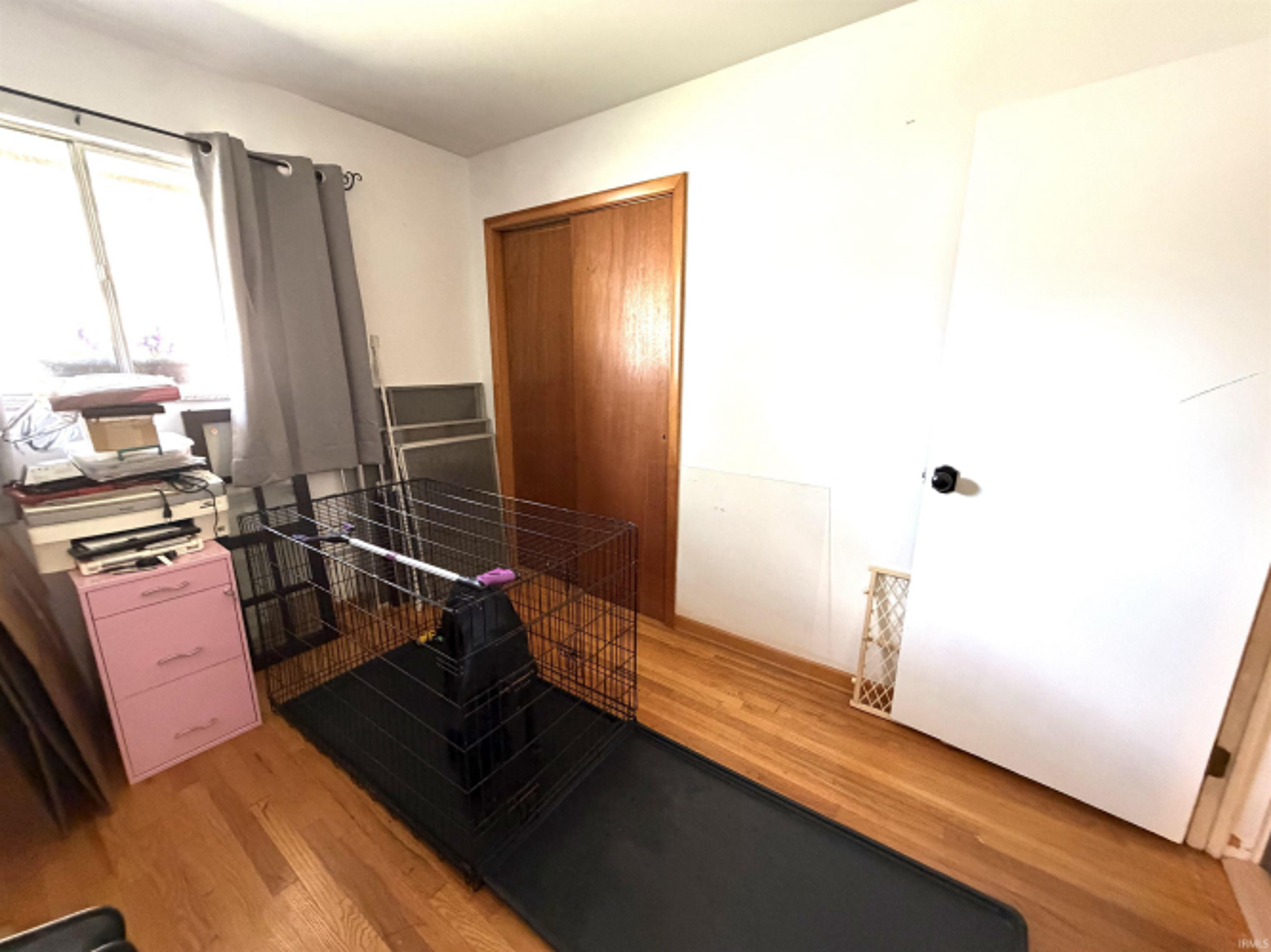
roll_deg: -0.4
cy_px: 476
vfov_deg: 85.7
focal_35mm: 14
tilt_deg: -13.0
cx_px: 636
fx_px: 514
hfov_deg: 102.1
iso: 640
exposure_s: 1/60
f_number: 2.2
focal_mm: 2.22
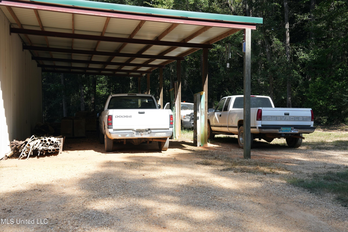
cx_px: 174
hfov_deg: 43.6
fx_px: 435
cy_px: 116
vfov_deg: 29.9
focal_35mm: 45
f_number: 7.1
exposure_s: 1/320
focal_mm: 45
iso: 320
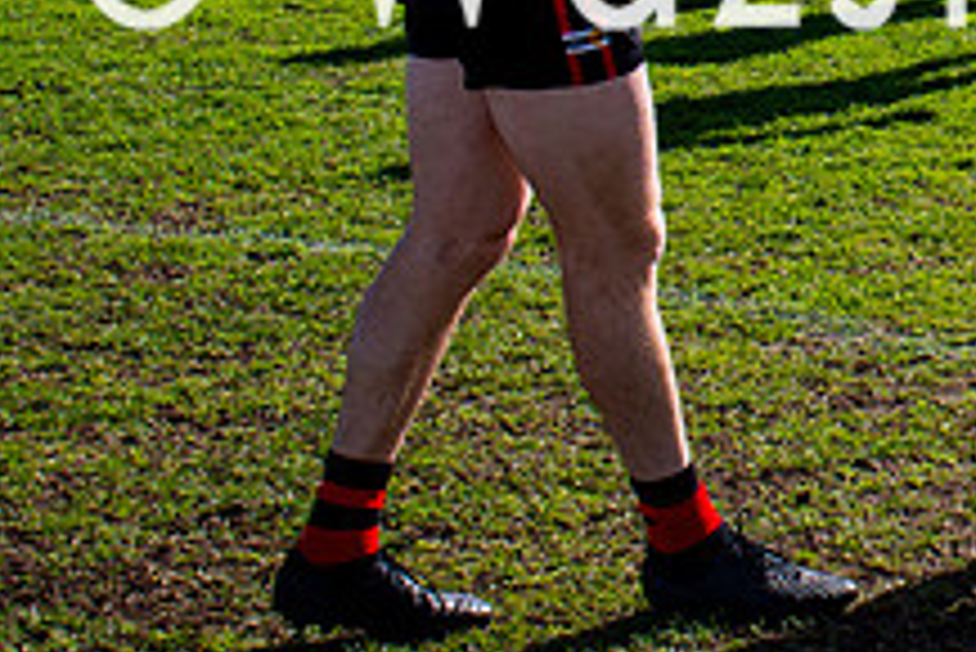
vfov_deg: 10.5
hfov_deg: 14.8
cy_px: -146
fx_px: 3500
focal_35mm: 129
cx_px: 1446
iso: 100
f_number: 11
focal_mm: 20
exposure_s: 1/160
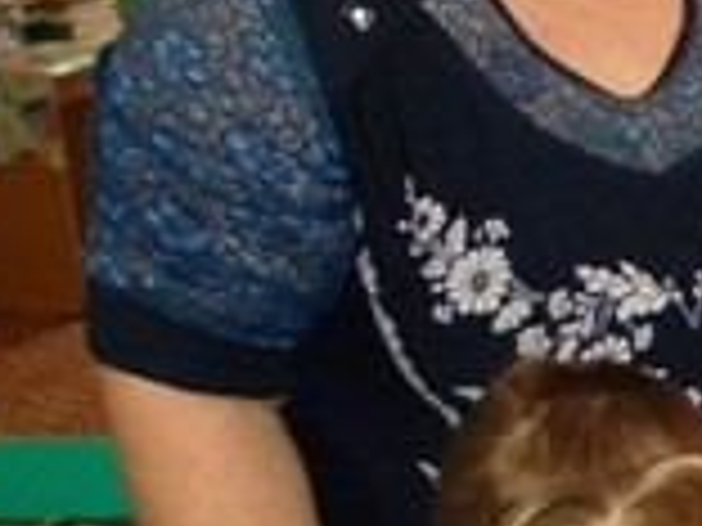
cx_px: 1132
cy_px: 719
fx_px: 2231
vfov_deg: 12.9
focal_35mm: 110
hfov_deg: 16.0
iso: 200
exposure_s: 1/25
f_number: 3.2
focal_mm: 4.6
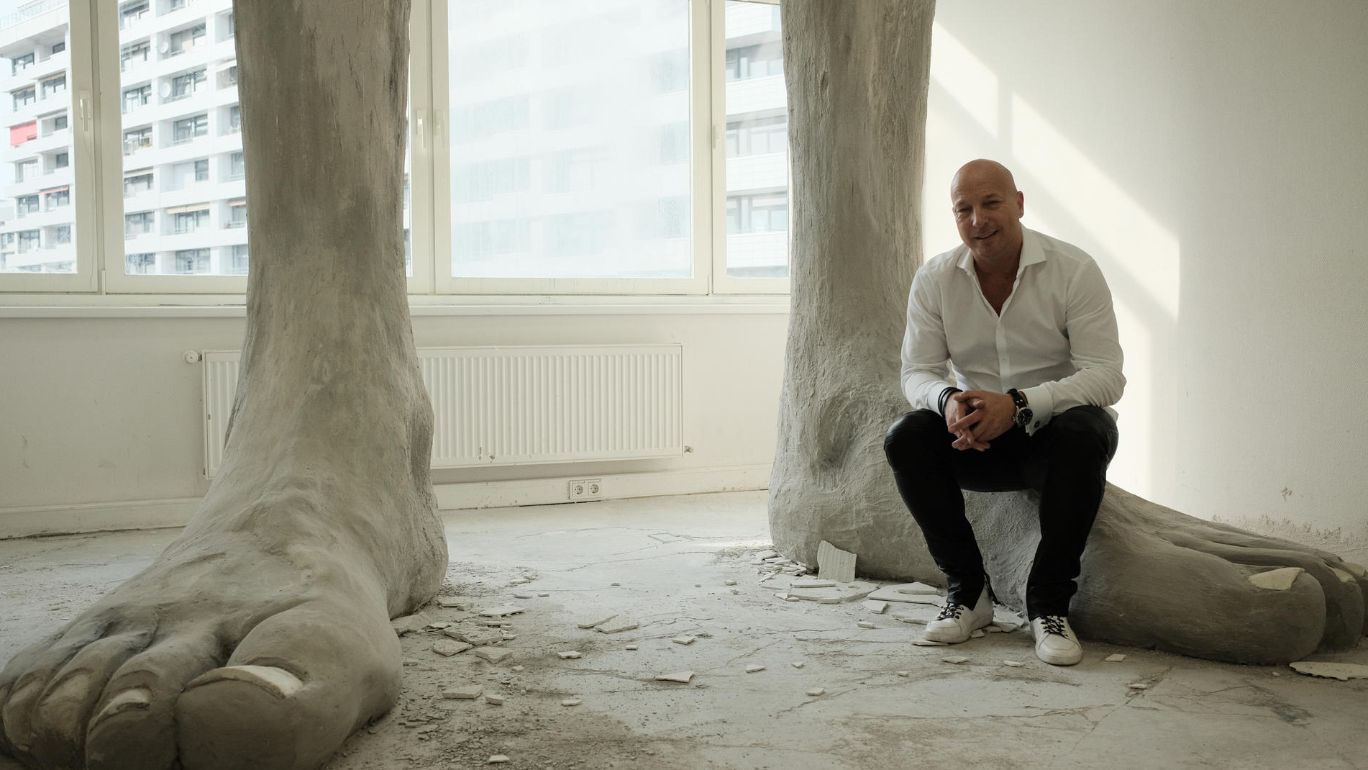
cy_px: 383
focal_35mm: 37
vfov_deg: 32.0
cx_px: 681
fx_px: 1342
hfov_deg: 54.0
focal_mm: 23
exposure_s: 1/2200
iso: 1250
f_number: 2.8
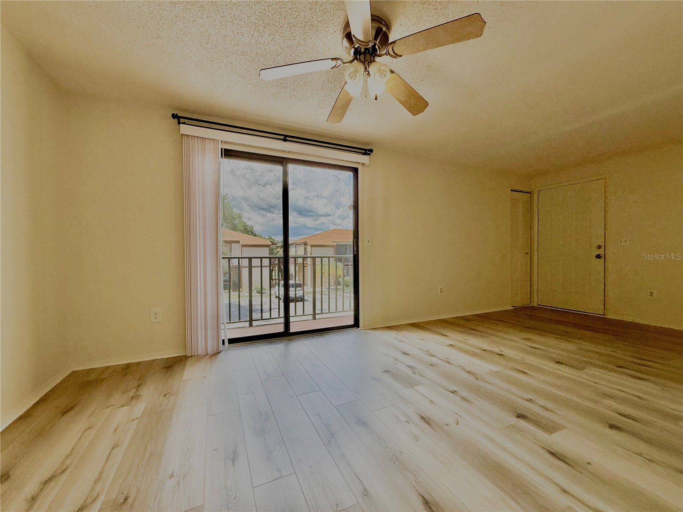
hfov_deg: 102.1
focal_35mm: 14
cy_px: 256
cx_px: 342
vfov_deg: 85.7
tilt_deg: -0.1
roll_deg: +0.3
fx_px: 276
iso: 64
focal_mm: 2.22
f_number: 2.2
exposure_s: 1/651
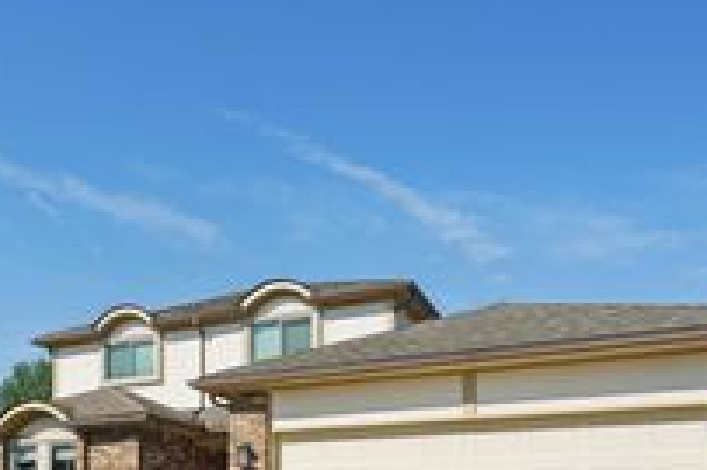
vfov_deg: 31.4
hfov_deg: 49.3
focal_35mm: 37
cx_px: 178
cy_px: 520
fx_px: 736
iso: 100
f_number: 8
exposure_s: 1/500
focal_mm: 15.2
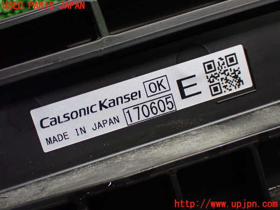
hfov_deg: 38.2
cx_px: 140
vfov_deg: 29.1
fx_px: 404
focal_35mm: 50
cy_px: 105
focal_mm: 9.01
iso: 800
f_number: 3.2
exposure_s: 1/80
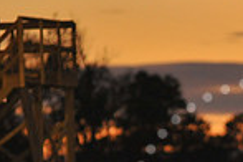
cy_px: 231
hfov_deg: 2.6
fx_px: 5319
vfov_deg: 1.7
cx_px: 279
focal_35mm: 788
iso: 2000
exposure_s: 1/250
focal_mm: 200
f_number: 2.8
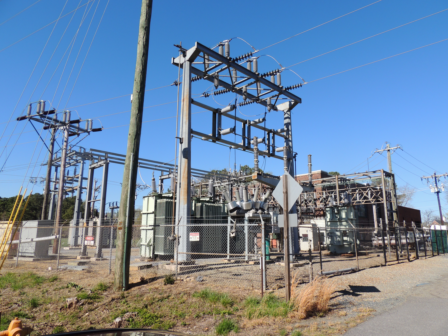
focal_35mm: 24
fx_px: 311
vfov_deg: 56.8
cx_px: 224
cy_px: 168
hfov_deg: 71.6
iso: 100
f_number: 3.3
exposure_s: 1/1250
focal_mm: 4.3
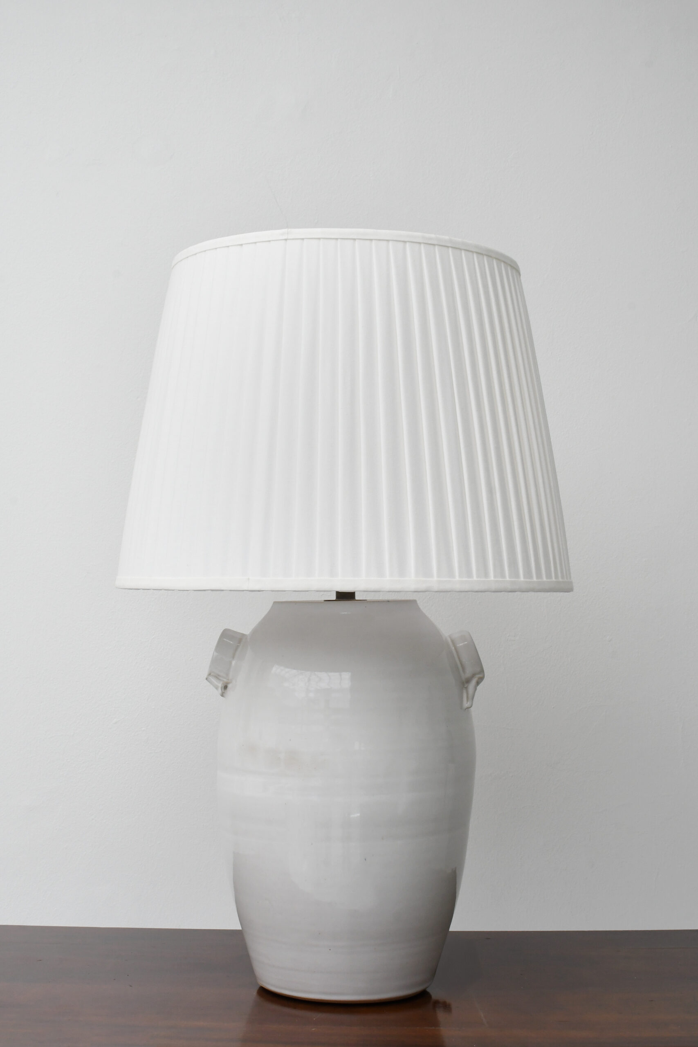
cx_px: 349
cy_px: 524
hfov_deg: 26.0
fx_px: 1512
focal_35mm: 52
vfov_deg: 38.2
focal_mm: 35
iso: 800
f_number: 14
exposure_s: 1/200
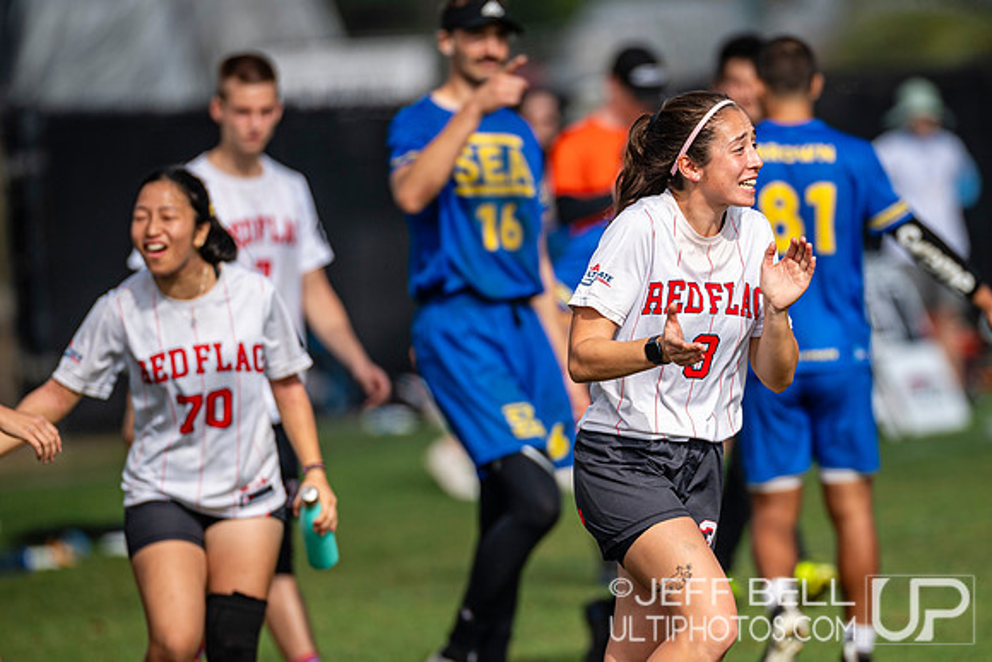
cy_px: 360
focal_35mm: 474
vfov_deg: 2.9
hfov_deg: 4.4
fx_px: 13053
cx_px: 673
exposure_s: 1/2500
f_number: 3.2
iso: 125
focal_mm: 300
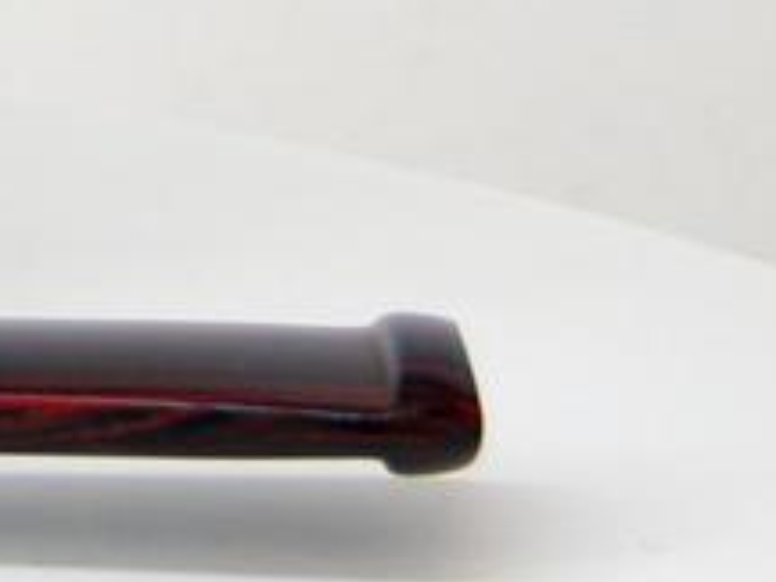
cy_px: -586
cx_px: -1250
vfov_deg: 3.1
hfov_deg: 4.1
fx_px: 10693
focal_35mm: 477
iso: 100
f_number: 3.5
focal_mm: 22.3
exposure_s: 1/97.5
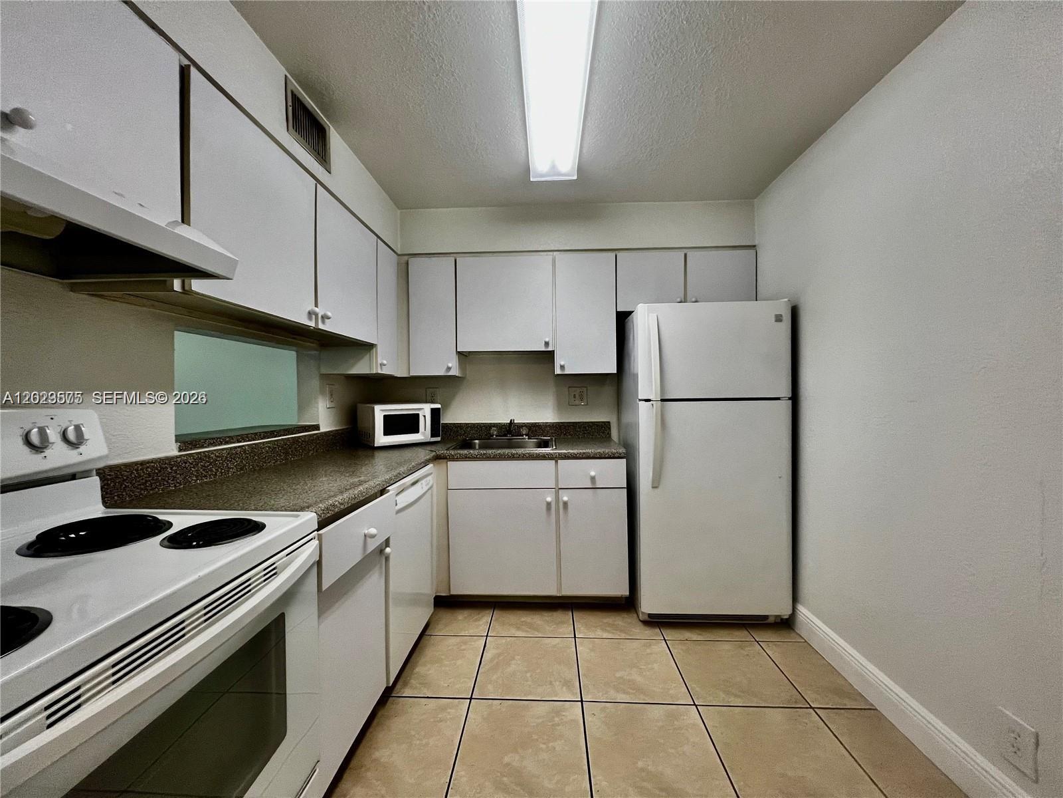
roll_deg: +1.1
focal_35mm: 13
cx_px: 532
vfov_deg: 89.9
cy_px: 399
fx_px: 399
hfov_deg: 106.2
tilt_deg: -0.6
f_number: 1.8
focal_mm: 1.57
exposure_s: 1/120
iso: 160
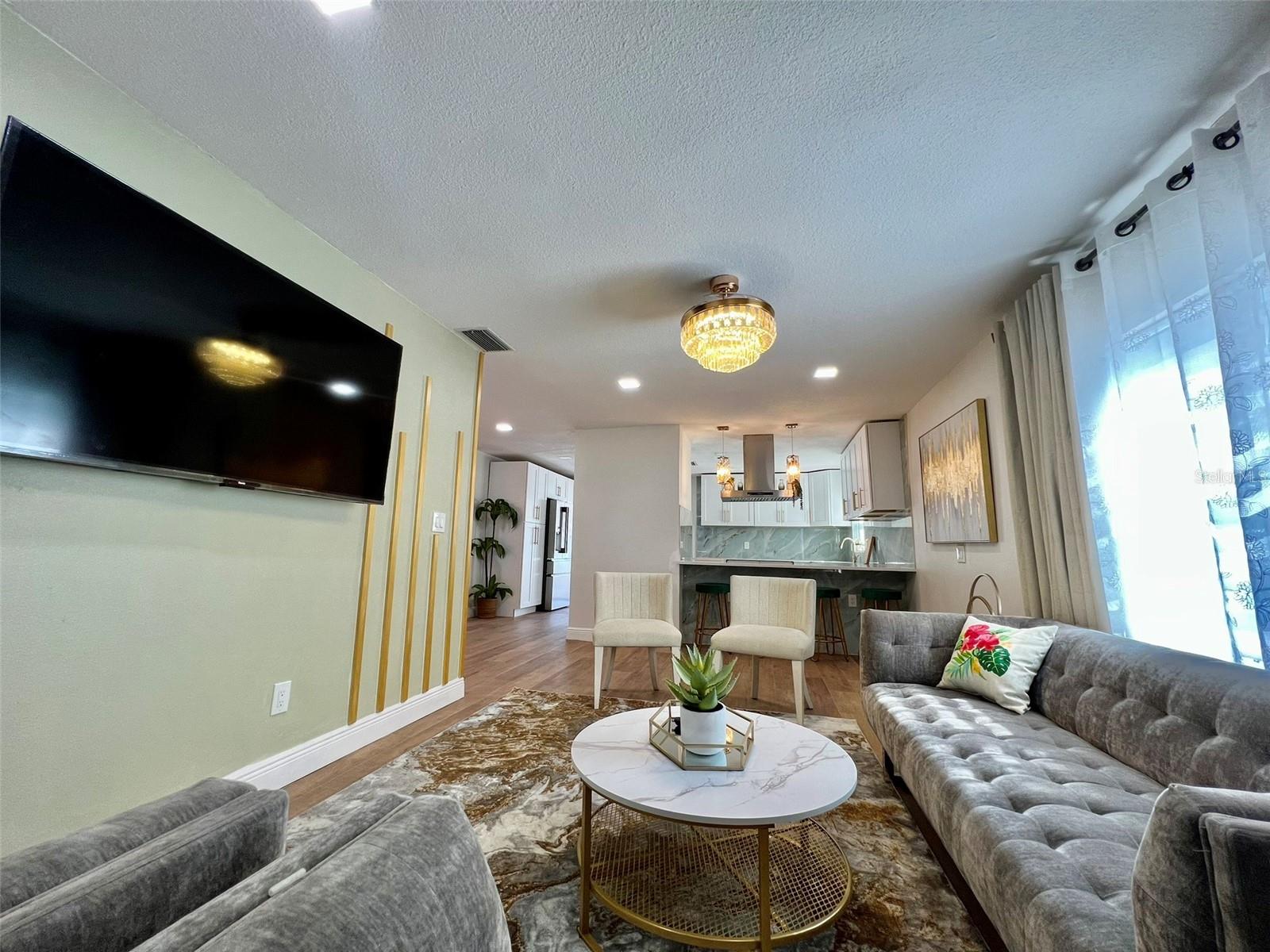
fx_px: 477
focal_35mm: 13
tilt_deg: +7.2
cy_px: 476
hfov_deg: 106.2
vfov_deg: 89.9
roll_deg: -1.1
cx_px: 635
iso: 100
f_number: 1.8
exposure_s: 1/120
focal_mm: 1.57
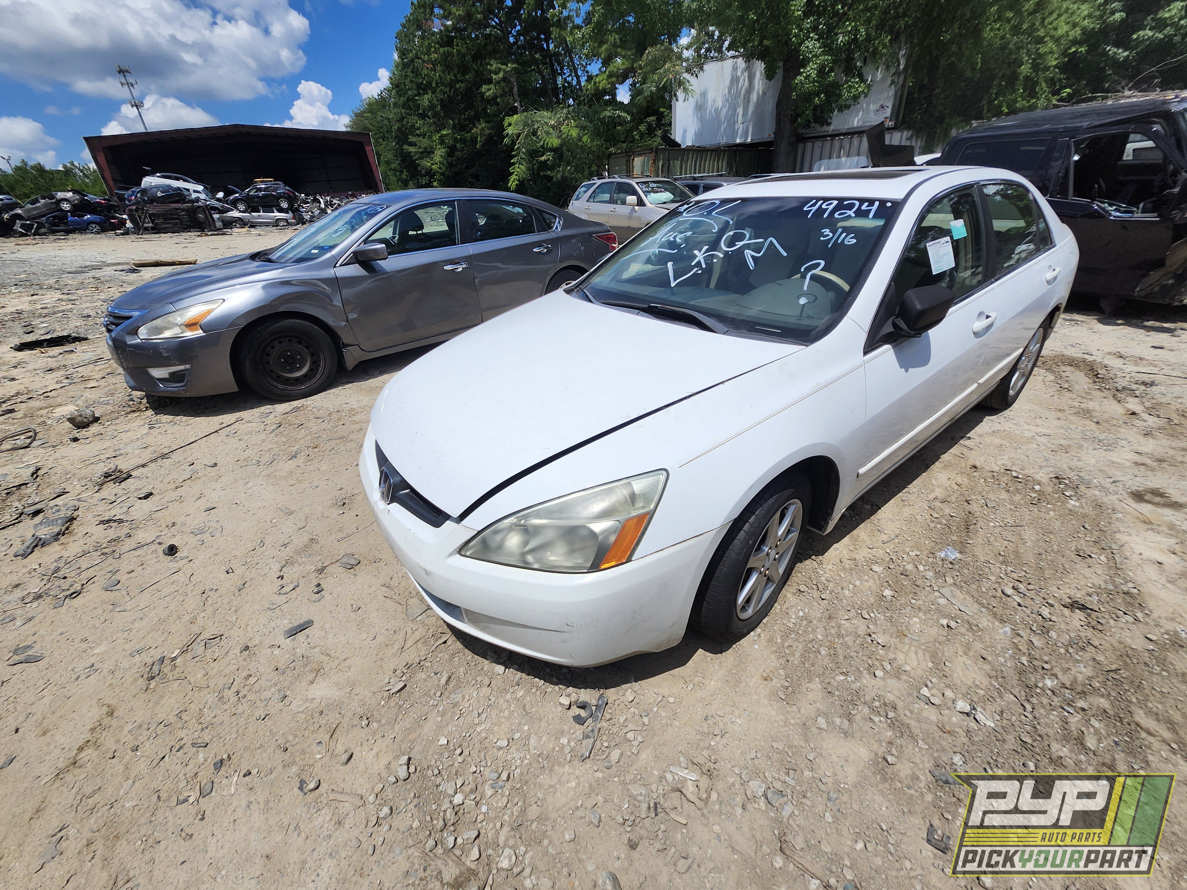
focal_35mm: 13
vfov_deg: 89.9
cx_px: 594
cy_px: 445
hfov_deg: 106.2
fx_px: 446
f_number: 2.2
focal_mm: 1.74
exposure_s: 1/5422
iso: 40
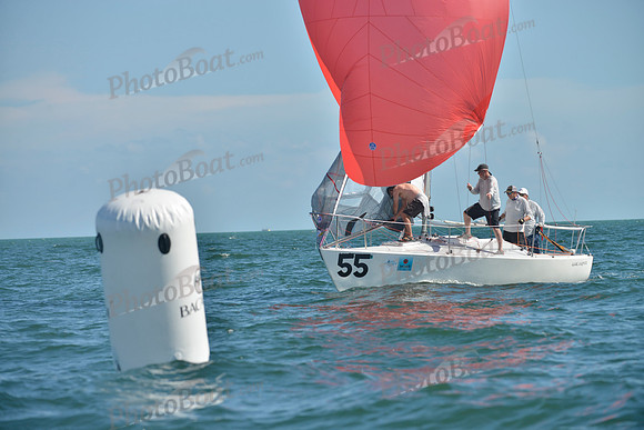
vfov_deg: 6.9
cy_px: 215
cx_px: 322
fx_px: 3578
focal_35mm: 200
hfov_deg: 10.3
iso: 200
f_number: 6.3
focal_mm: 200
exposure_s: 1/1250
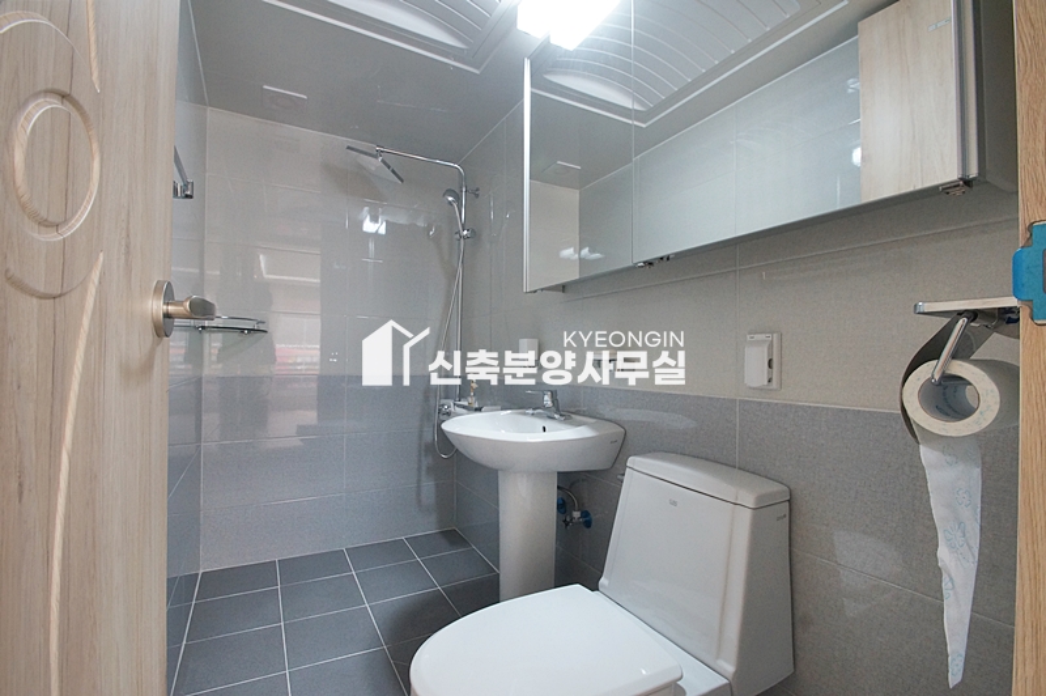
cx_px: 523
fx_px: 479
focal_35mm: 16
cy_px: 348
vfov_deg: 72.0
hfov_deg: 95.0
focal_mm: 11
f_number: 9
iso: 800
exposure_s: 1/20
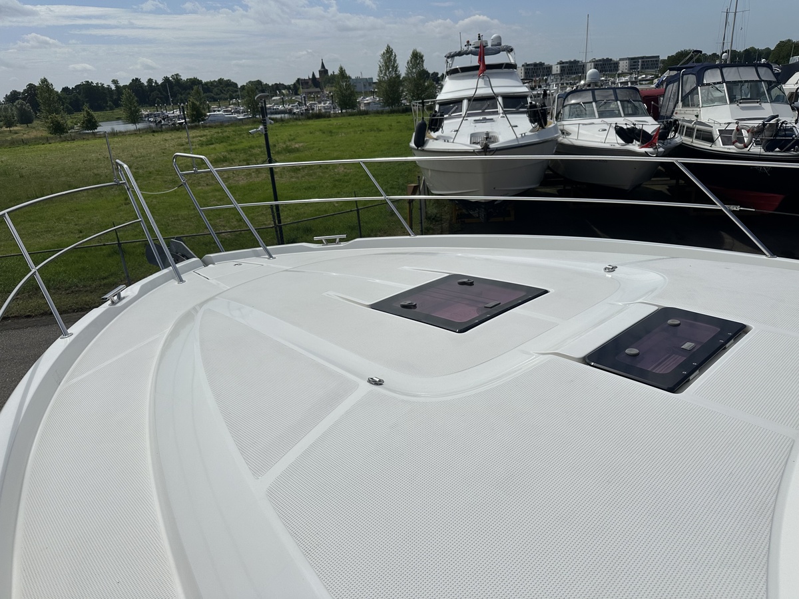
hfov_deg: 71.6
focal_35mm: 24
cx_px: 400
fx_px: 554
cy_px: 300
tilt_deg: -20.5
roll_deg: +3.6
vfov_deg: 56.8
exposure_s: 1/18519
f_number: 1.78
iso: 64
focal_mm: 6.86
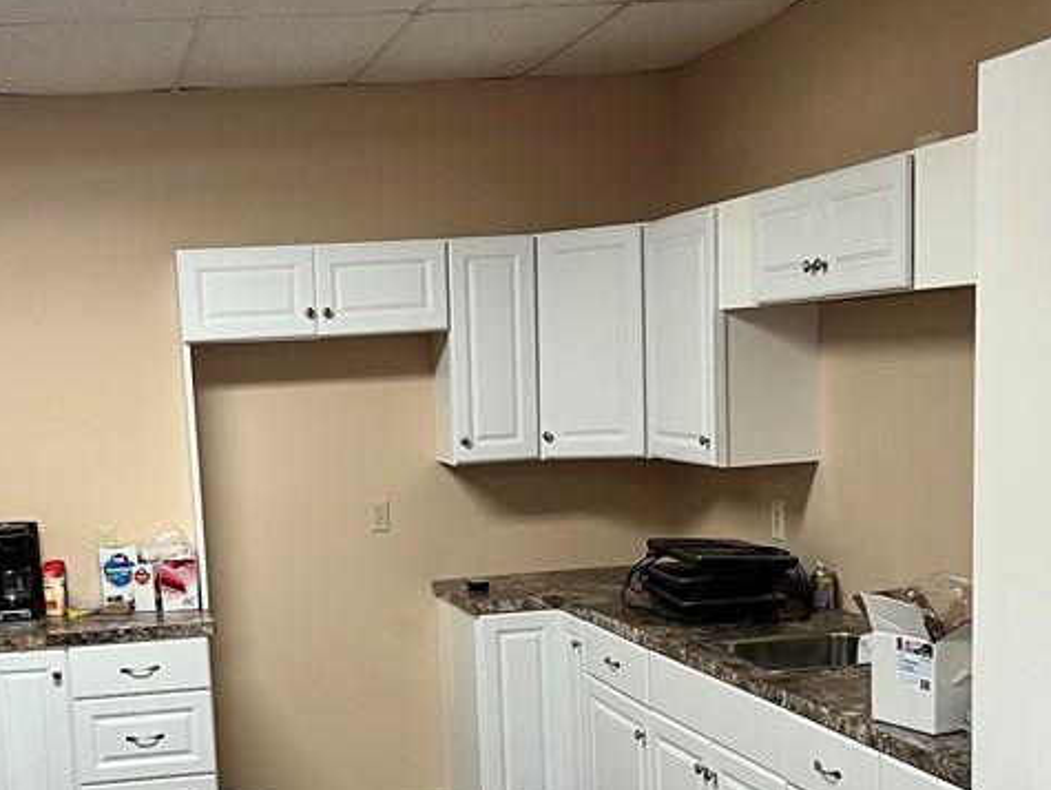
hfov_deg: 33.9
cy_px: 662
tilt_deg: -9.5
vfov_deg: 25.6
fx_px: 1702
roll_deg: +3.7
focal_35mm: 56
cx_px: 312
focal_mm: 5.7
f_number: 1.5
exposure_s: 1/60
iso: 100
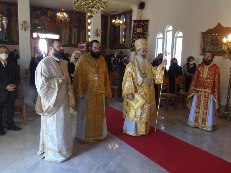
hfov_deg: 61.7
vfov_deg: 48.2
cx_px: 116
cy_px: 86
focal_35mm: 29
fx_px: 193
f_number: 3.6
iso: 200
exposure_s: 1/40
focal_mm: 5.2
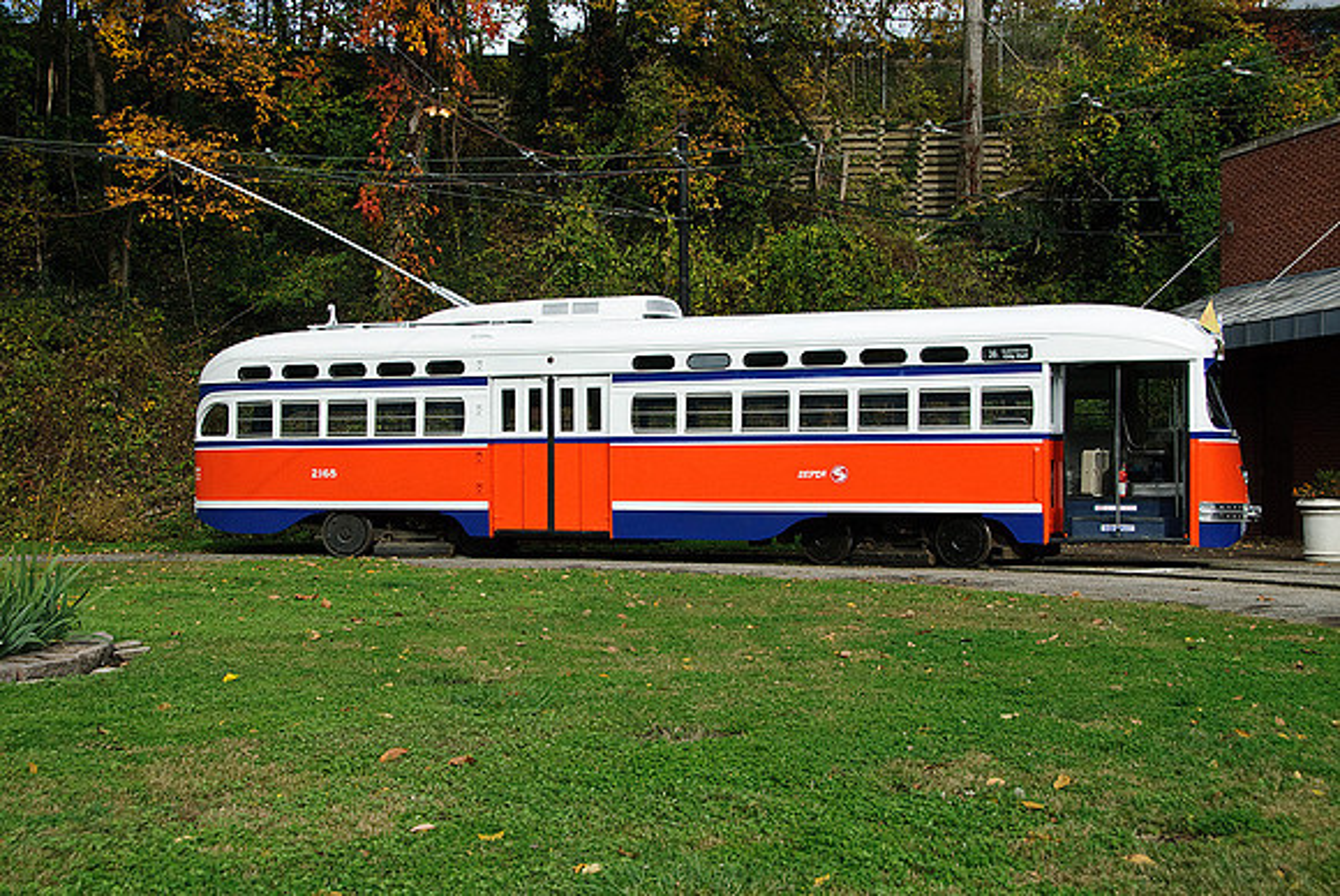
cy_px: 448
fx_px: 1621
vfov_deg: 30.9
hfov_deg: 44.9
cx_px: 670
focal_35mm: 44
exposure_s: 1/160
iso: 400
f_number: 7.1
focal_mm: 29
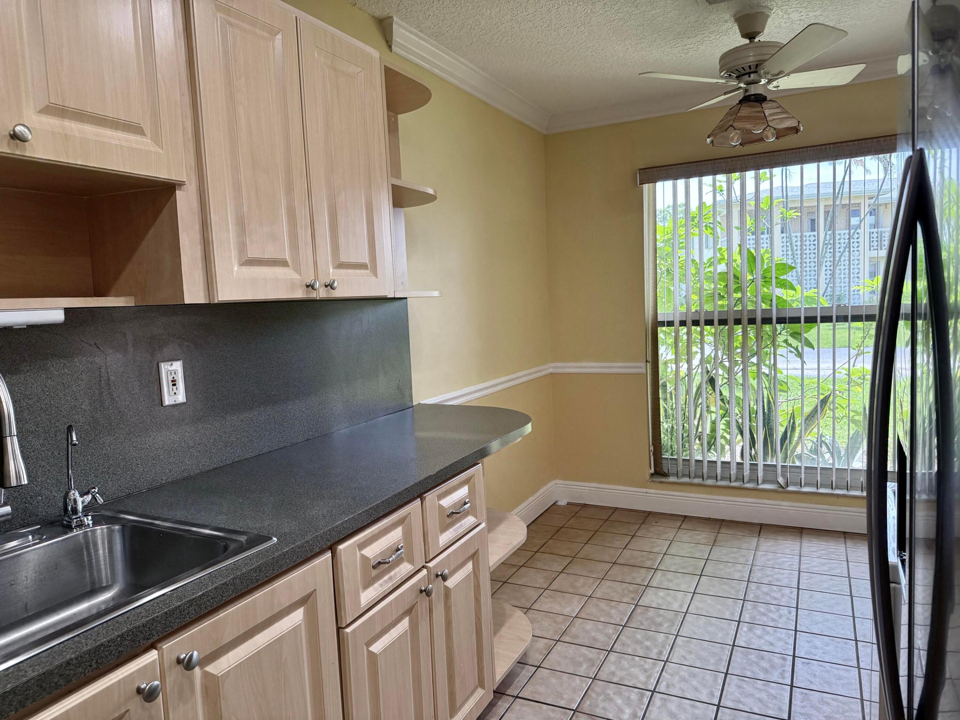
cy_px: 360
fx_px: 666
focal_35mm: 24
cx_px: 480
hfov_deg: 71.6
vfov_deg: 56.8
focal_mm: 6.76
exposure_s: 1/223
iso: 200
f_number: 1.78
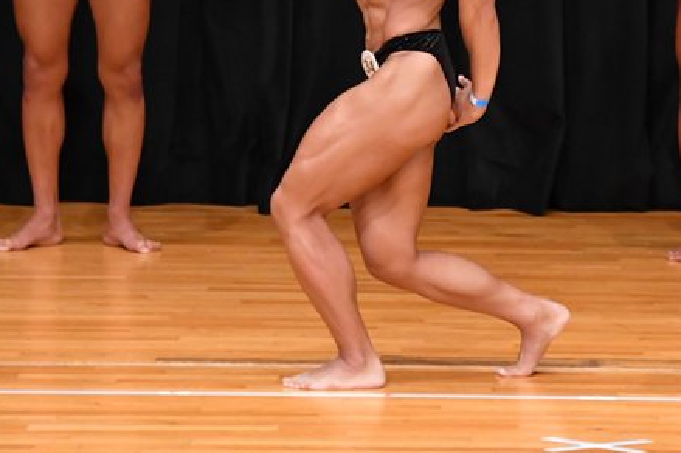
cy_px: 79
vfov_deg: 2.6
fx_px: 10018
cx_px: 582
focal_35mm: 530
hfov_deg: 3.9
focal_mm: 200
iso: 4000
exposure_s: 1/400
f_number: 5.6
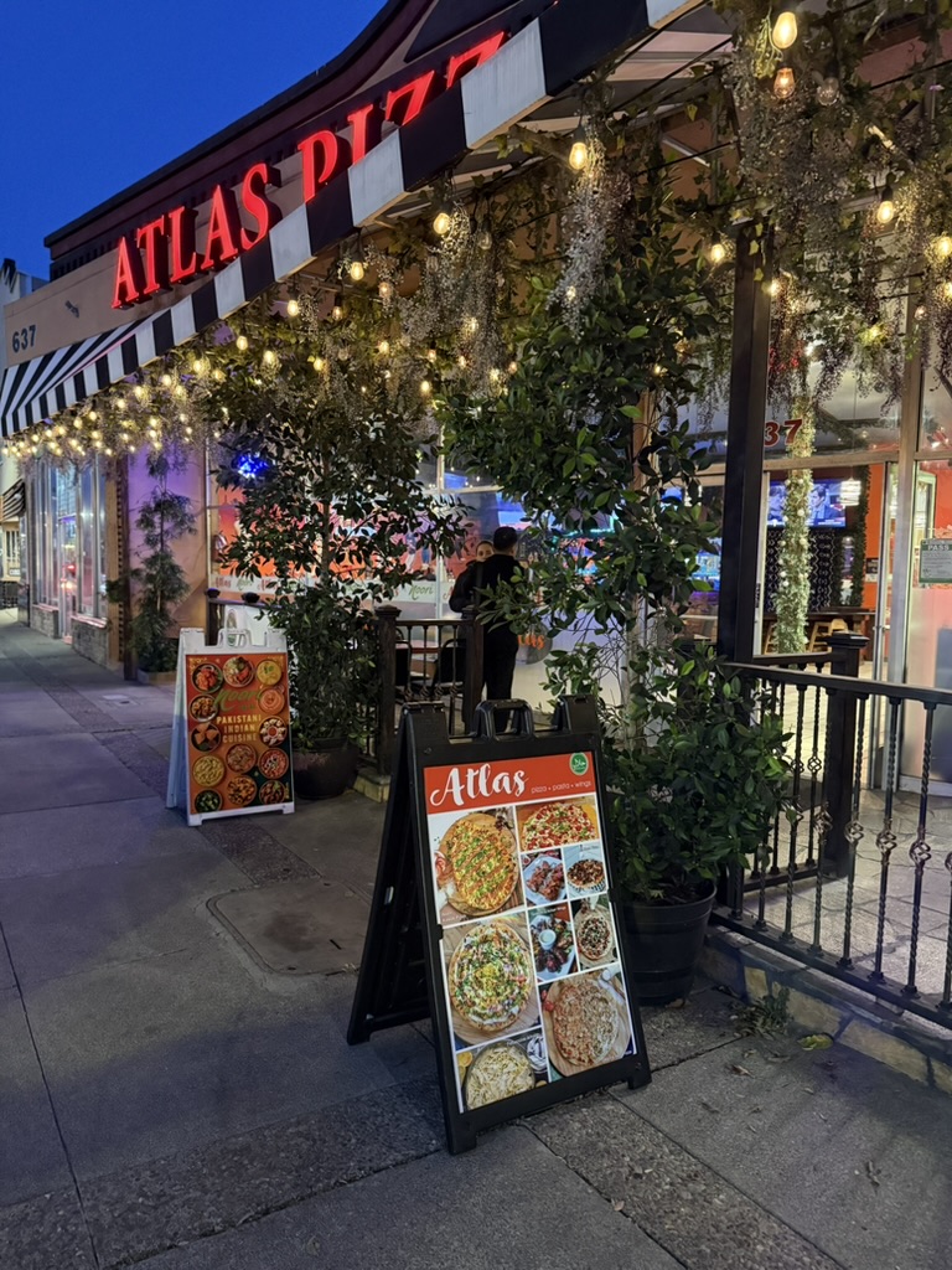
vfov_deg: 71.6
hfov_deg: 56.8
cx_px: 476
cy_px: 635
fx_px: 880
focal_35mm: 24
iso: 1000
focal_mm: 6.76
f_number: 1.78
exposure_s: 1/30
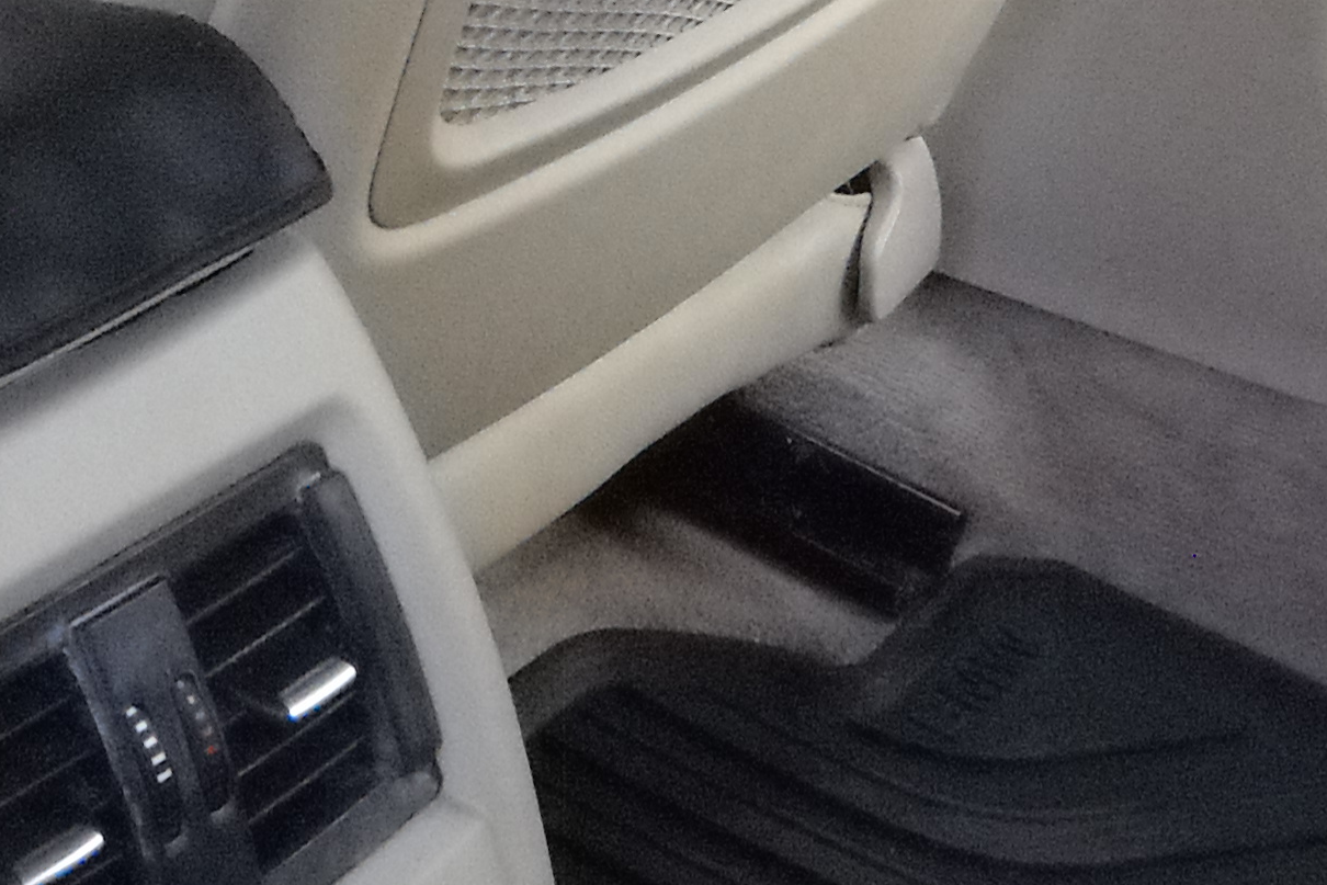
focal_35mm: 115
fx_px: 4239
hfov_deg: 17.8
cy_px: -1
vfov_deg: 11.8
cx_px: 691
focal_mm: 6.72
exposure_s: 1/109
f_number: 3.1
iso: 800
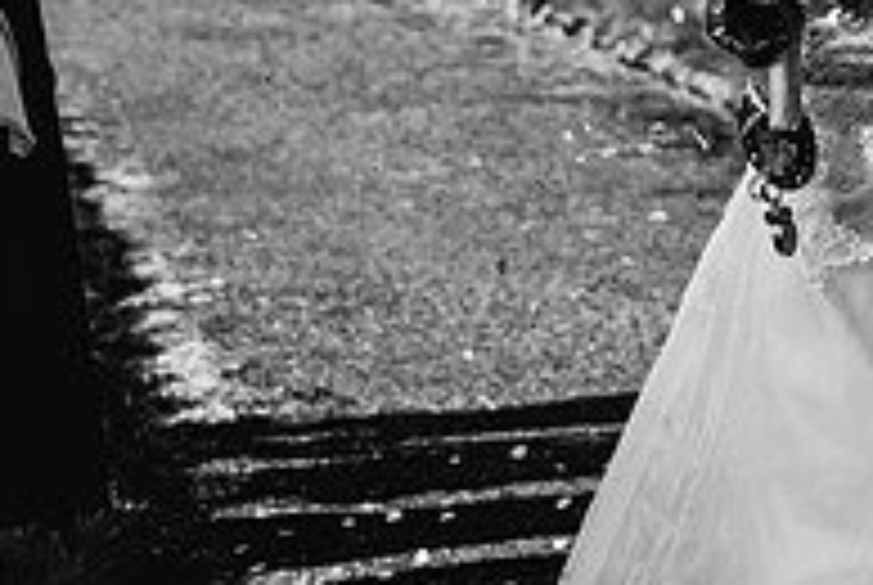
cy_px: -259
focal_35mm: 254
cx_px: 860
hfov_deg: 8.1
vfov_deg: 5.4
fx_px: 6169
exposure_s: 1/400
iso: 64
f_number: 5
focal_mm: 85
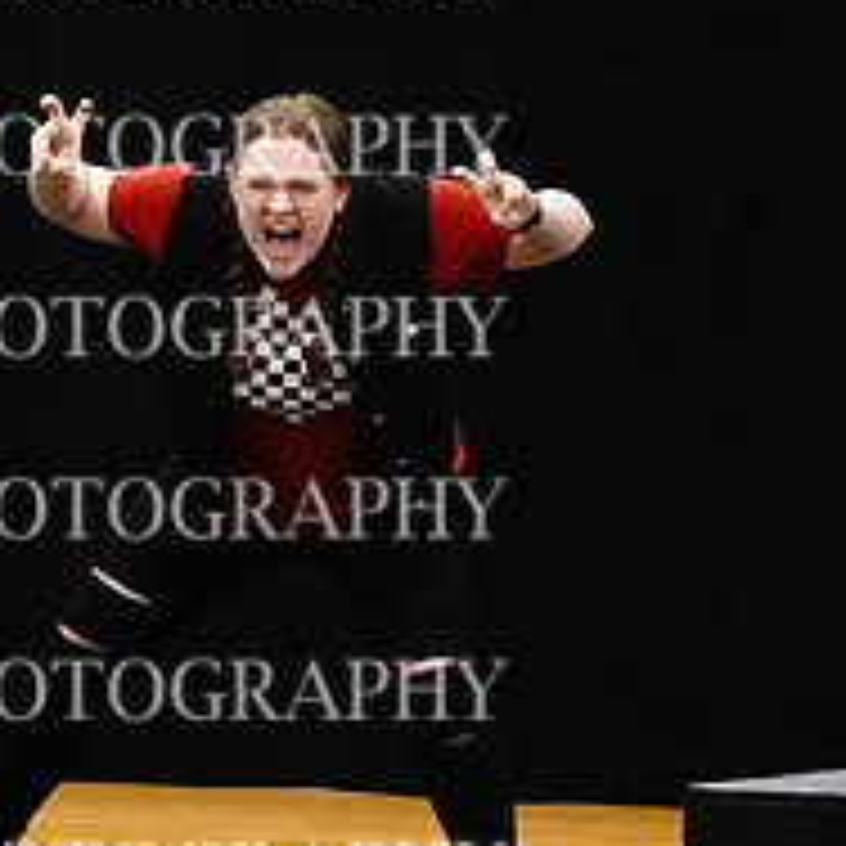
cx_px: -144
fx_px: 7631
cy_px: 236
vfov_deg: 6.3
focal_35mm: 276
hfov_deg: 6.3
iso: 8000
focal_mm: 70
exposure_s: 1/125
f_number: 5.6
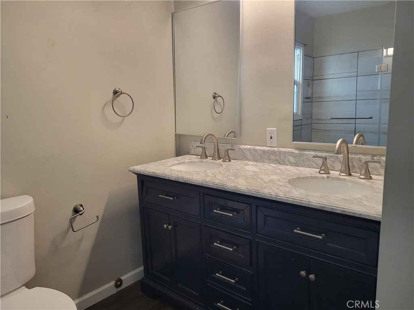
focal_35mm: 26
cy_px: 155
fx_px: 311
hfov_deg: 67.3
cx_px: 207
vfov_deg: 53.1
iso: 320
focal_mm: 5.4
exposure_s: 1/120
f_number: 1.8
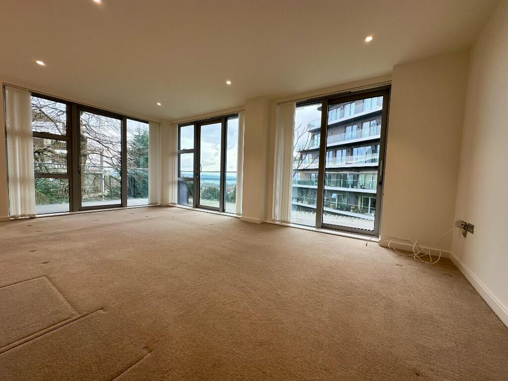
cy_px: 190
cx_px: 254
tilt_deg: -3.0
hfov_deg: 102.1
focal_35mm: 14
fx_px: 205
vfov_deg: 85.7
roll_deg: -1.7
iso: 64
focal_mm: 2.22
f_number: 2.2
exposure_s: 1/100
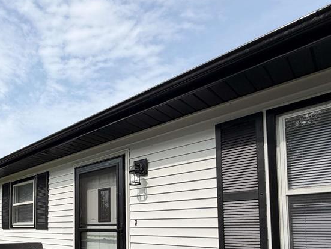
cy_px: 217
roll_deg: -0.9
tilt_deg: +3.5
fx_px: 249
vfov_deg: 48.4
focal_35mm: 26
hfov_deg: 60.1
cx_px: 52
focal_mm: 2.22
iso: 25
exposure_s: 1/770
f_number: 2.2
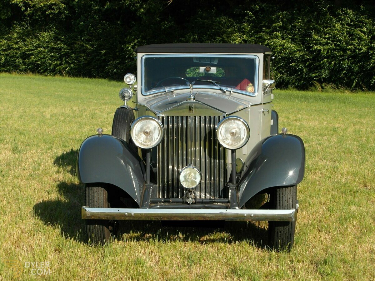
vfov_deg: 18.9
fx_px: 845
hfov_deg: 25.0
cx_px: 188
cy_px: 140
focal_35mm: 78
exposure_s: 1/500
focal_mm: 13.9
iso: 100
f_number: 4.2
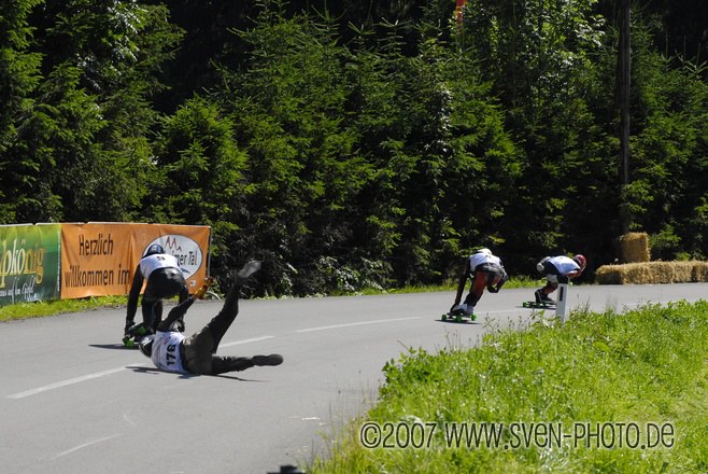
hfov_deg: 13.7
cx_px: 354
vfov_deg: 9.2
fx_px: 2953
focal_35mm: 150
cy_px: 237
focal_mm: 100
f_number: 7.1
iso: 320
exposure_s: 1/750
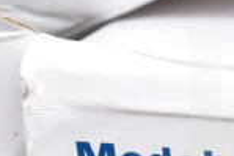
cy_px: 149
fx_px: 1039
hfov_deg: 12.4
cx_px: 324
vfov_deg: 8.5
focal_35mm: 160
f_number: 8
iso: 1600
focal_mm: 26
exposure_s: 1/250
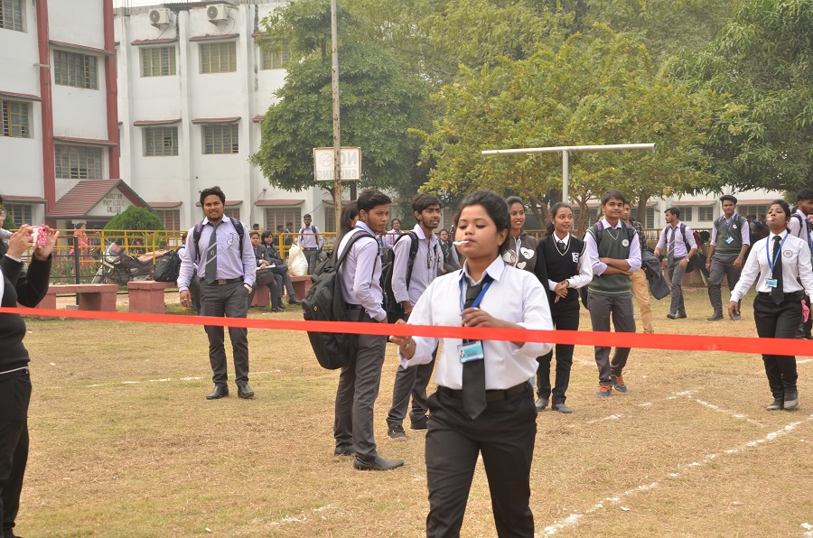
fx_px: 1521
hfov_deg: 29.9
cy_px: 269
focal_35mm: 68
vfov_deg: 20.1
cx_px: 406
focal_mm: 45
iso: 160
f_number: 9
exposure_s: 1/100
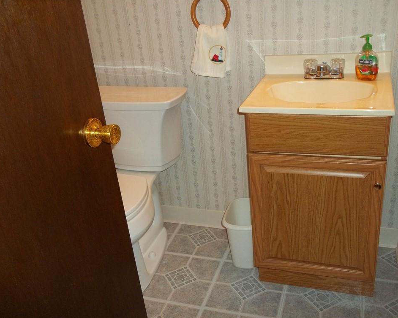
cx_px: 208
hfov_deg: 51.5
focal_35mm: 35
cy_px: 161
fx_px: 412
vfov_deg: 42.2
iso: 160
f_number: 3.3
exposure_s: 1/30
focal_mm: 5.9
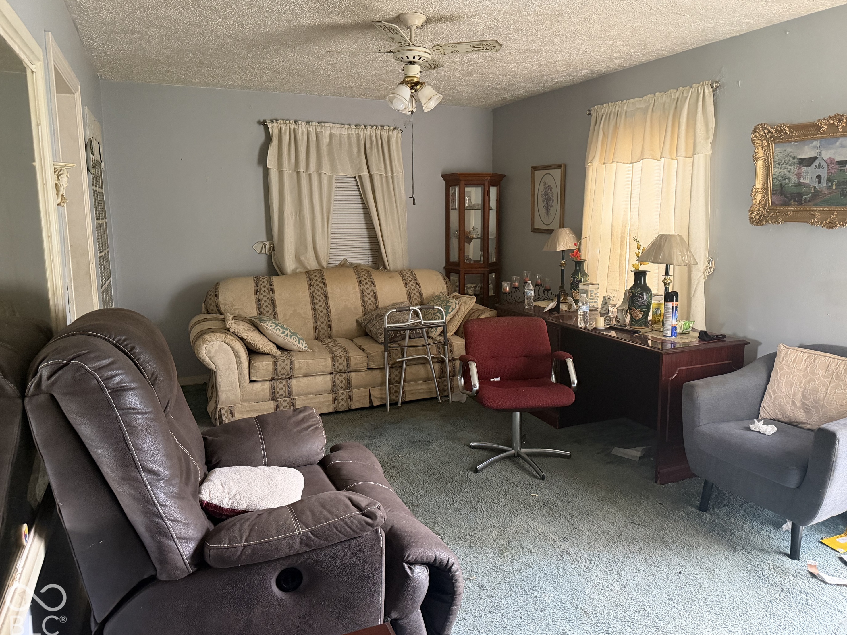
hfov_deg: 69.4
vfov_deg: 54.9
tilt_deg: -9.1
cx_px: 441
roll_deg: +0.8
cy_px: 311
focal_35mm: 25
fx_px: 612
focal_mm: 6.76
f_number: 1.78
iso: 800
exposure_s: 1/59
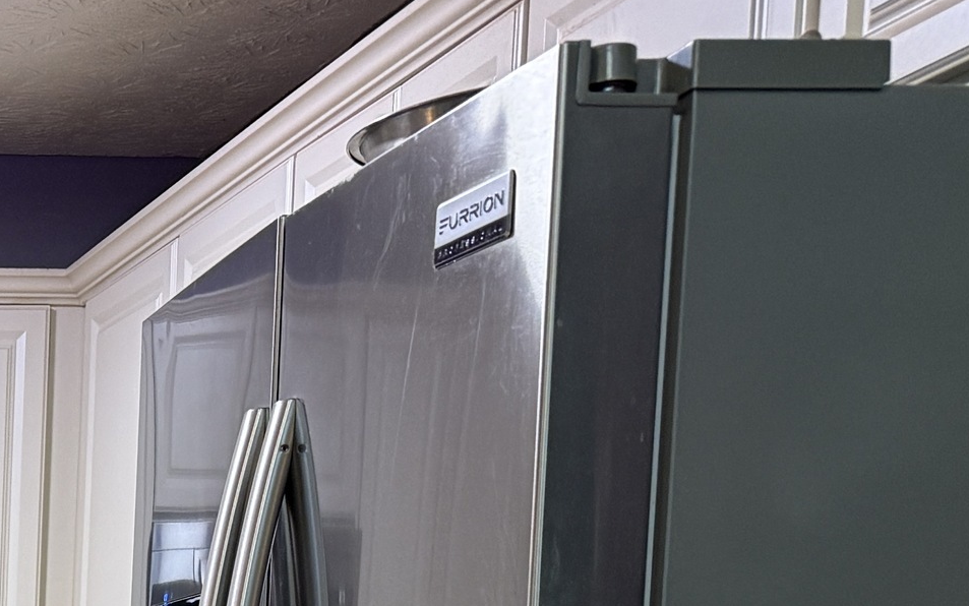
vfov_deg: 14.2
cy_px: 1065
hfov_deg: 21.7
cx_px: -426
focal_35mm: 82
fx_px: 2166
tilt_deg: -8.0
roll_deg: +0.1
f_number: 1.78
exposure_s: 1/48
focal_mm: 6.76
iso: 200
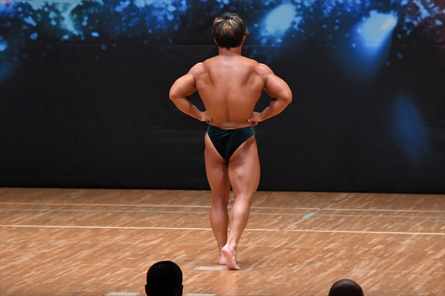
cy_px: 148
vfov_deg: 4.6
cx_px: 222
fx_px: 3707
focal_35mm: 300
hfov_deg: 6.9
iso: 6400
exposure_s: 1/400
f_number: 5.6
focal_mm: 200
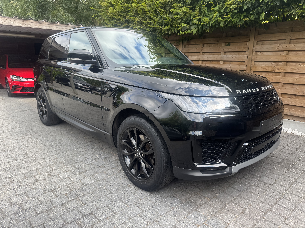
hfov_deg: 71.6
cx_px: 152
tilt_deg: -13.6
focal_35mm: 24
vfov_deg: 56.8
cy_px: 114
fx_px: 211
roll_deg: -0.4
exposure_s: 1/715
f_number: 1.78
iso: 80
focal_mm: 6.76
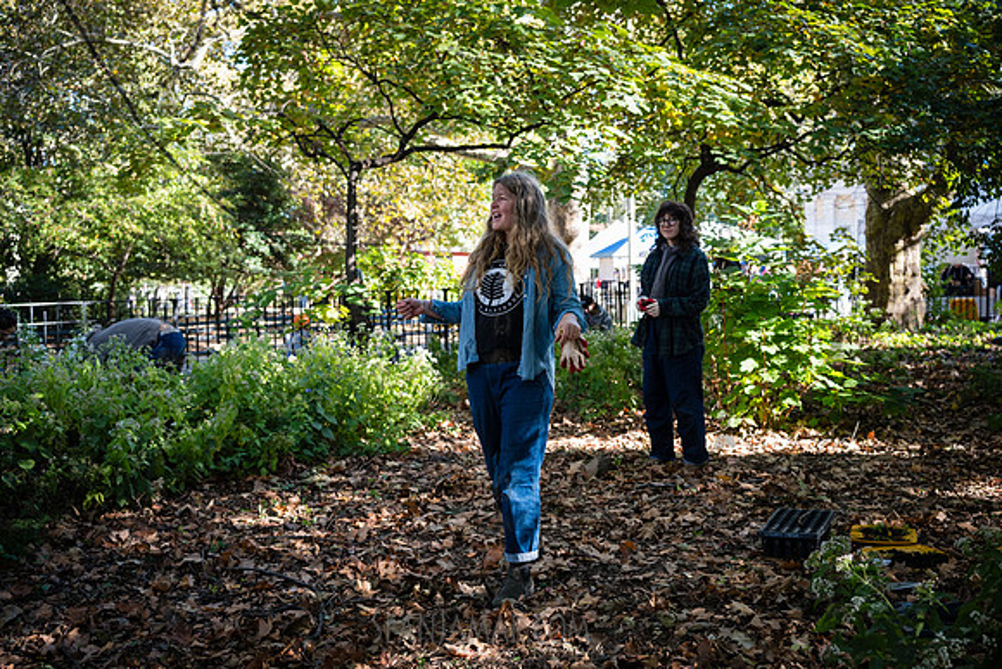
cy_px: 335
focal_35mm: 37
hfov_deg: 52.4
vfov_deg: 36.4
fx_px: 1017
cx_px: 513
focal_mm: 35
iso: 500
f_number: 4
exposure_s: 1/250
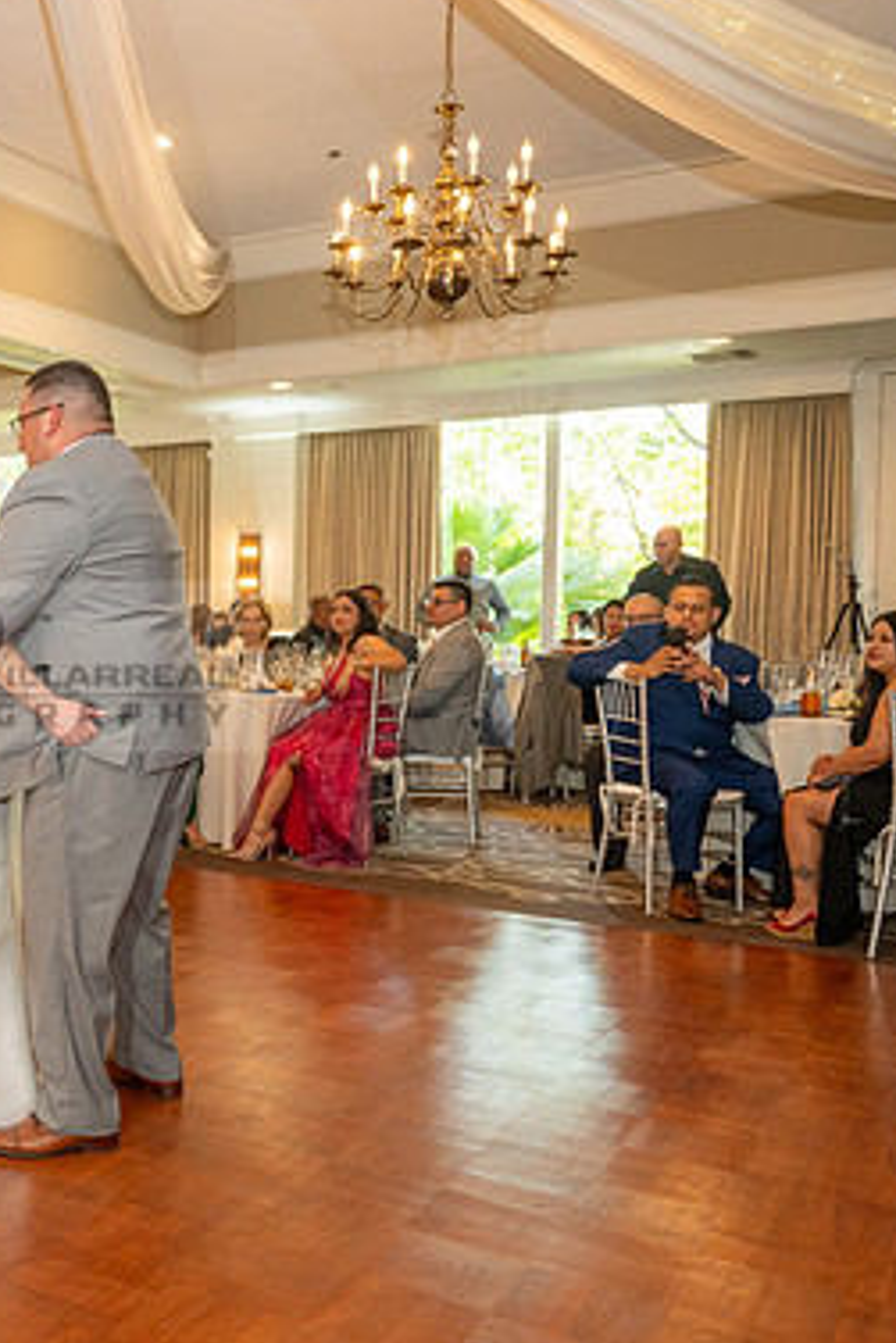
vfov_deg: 51.9
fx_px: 1380
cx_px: -43
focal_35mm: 37
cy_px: 666
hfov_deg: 32.5
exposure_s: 1/125
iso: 800
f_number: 3.5
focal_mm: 24
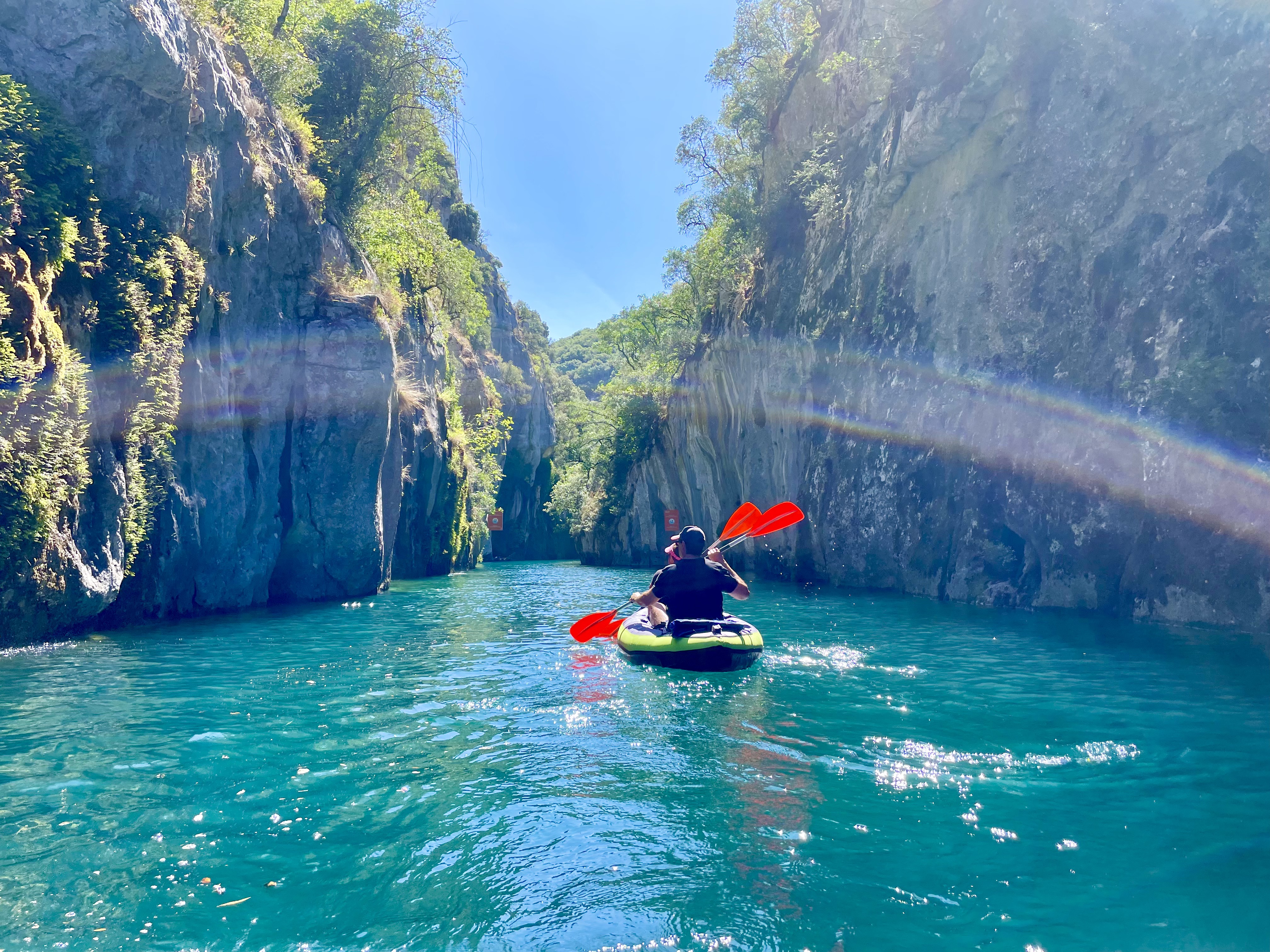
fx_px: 954
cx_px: 635
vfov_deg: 53.1
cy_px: 476
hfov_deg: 67.3
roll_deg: +0.2
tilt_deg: +6.6
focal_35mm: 26
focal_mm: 4.2
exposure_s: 1/972
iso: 32
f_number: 1.6
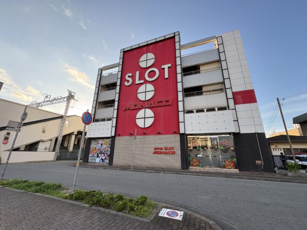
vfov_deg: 85.7
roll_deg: -0.3
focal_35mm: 14
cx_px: 154
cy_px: 115
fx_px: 124
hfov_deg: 102.1
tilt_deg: +17.2
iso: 50
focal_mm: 2.22
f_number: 2.2
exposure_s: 1/362
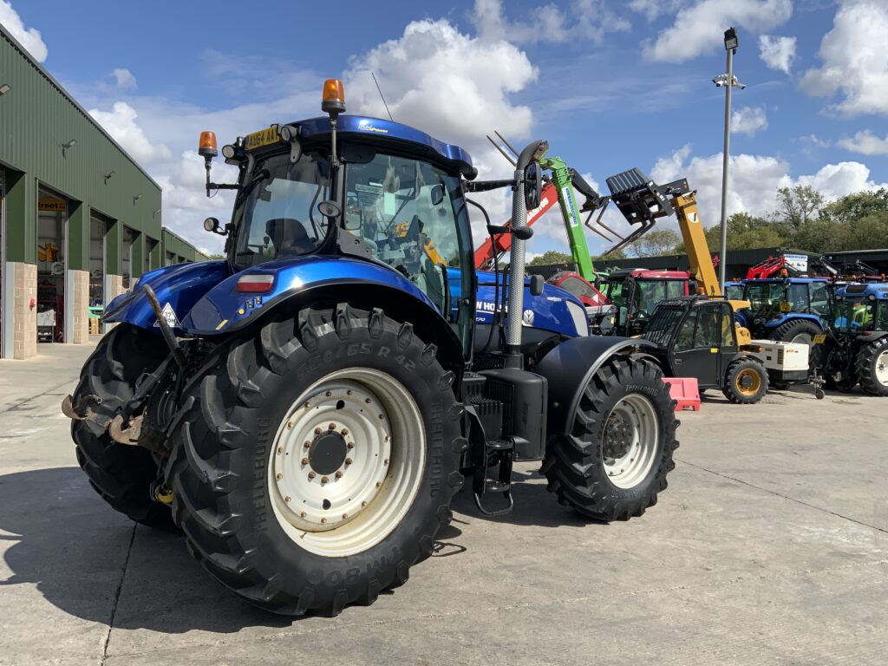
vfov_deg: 48.2
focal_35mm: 29
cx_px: 444
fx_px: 744
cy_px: 333
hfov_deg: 61.7
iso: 16
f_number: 1.8
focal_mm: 3
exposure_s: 1/1848
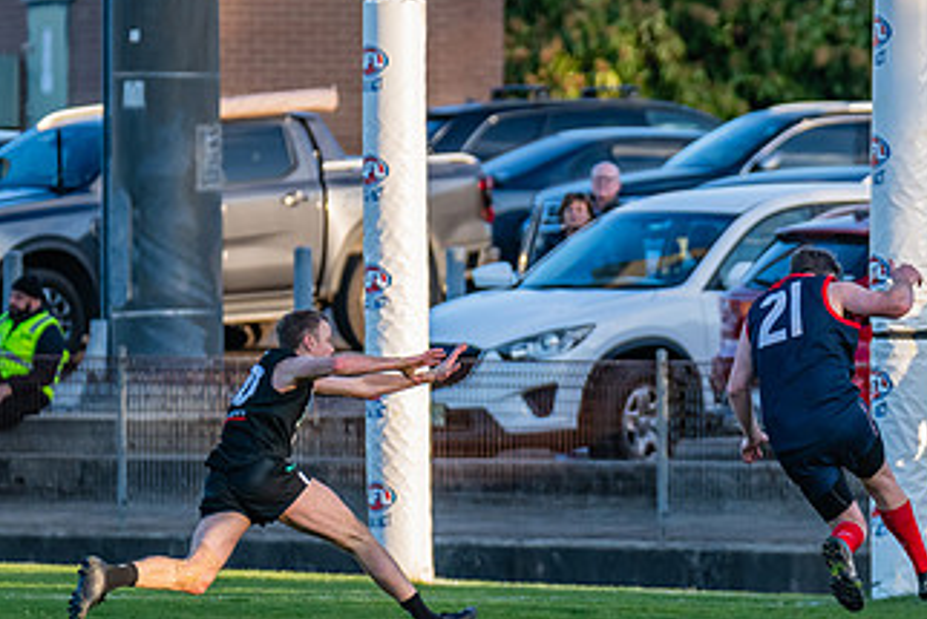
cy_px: 346
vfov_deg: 2.6
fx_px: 13833
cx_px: 833
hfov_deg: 3.8
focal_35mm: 537
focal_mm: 270
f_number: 4.5
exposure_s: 1/1600
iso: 800
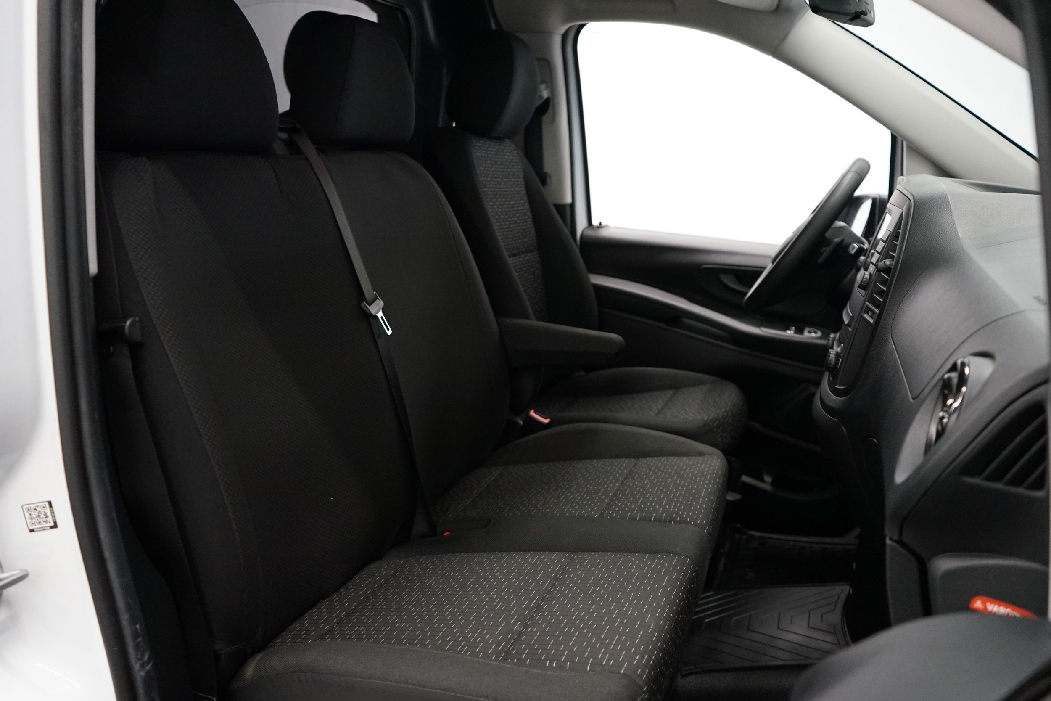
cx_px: 526
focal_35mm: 28
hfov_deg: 65.5
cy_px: 350
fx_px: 817
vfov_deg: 46.4
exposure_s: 1/160
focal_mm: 28
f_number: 3.5
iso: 4000
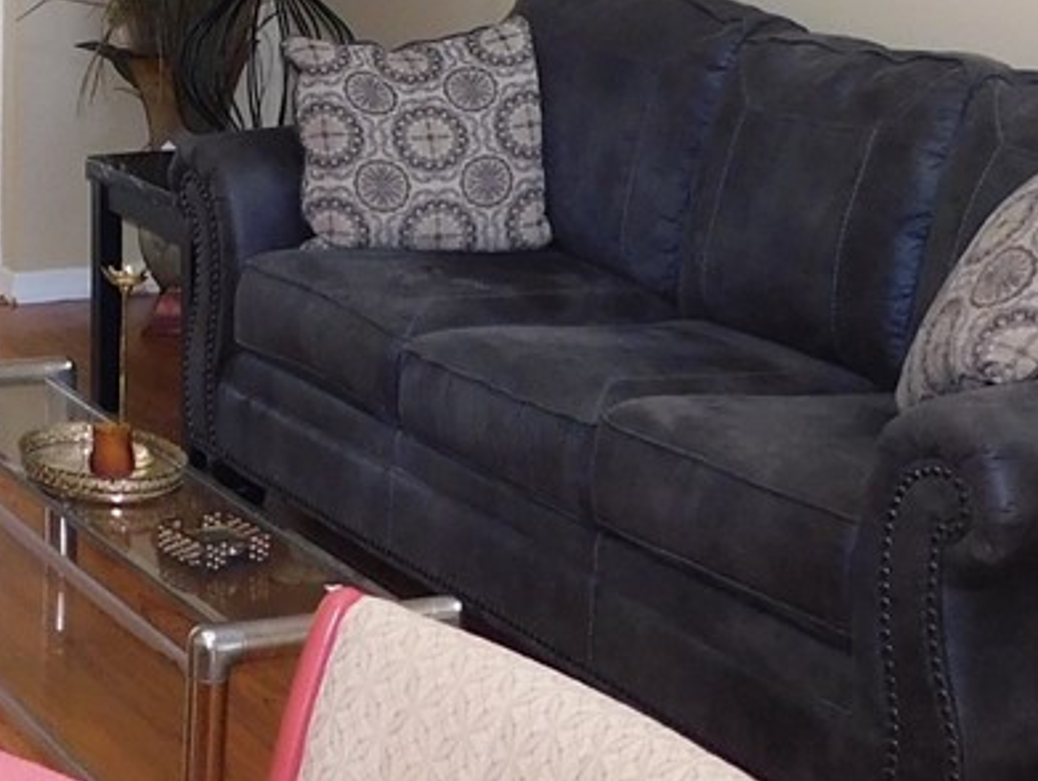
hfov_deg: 20.2
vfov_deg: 14.6
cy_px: -428
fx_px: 2821
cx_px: 3
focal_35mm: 94
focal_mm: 4
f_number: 3
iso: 160
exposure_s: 1/30
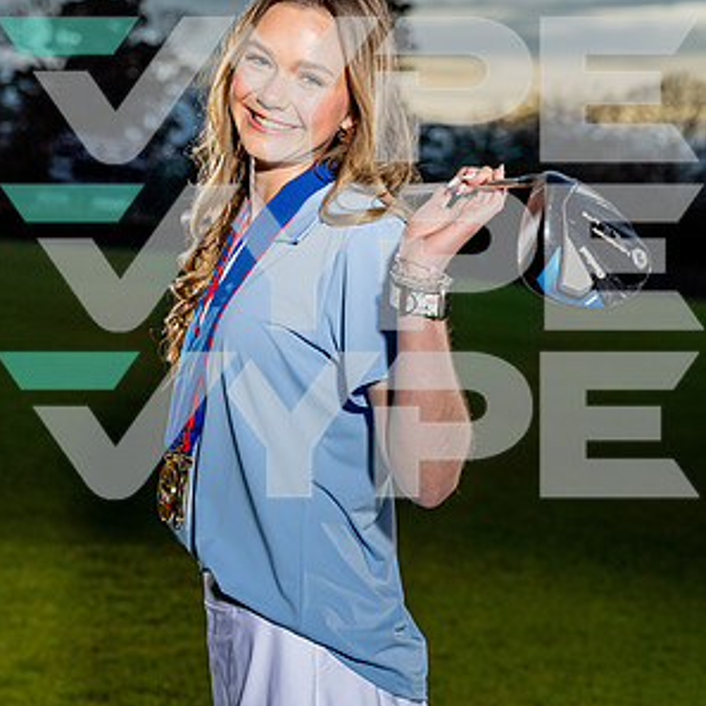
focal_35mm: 72
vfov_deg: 23.9
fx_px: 1661
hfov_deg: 24.0
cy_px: 259
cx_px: 352
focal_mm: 56
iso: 400
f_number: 4
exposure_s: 1/250
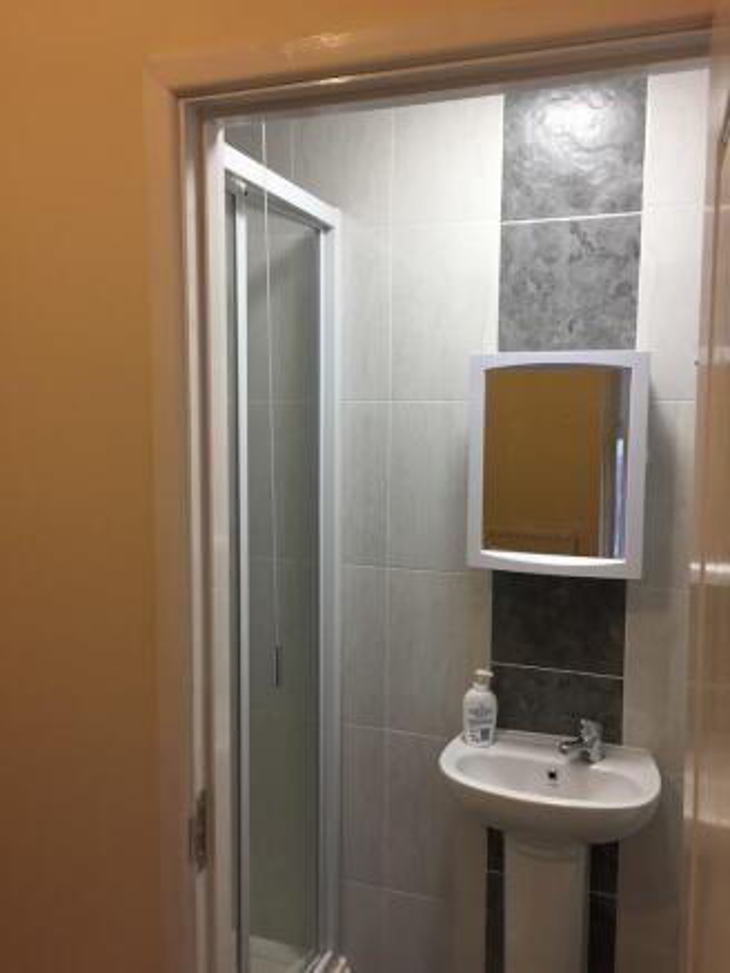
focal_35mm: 29
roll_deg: -1.3
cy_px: 486
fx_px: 815
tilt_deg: -4.5
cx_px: 365
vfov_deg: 61.6
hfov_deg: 48.2
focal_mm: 4.15
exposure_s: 1/33
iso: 32
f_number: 2.2
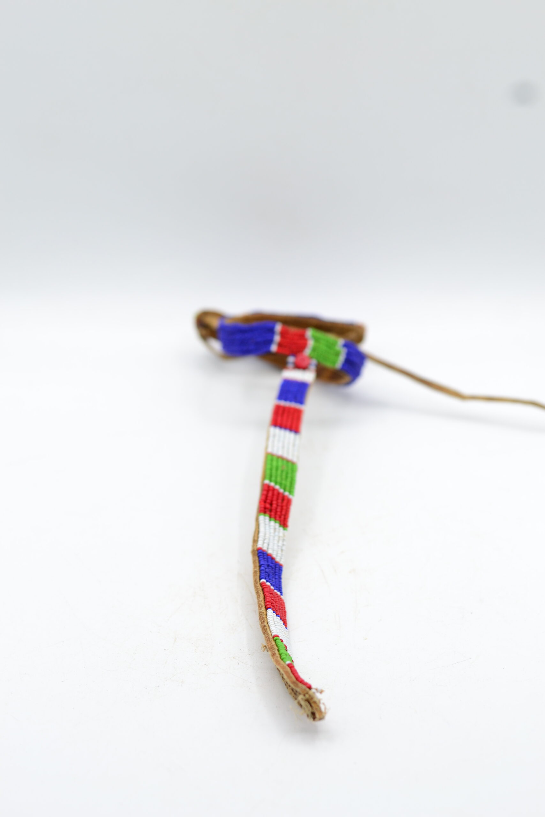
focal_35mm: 75
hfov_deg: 18.2
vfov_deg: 27.0
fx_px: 1703
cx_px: 272
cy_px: 408
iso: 100
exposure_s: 1/250
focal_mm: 50
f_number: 4
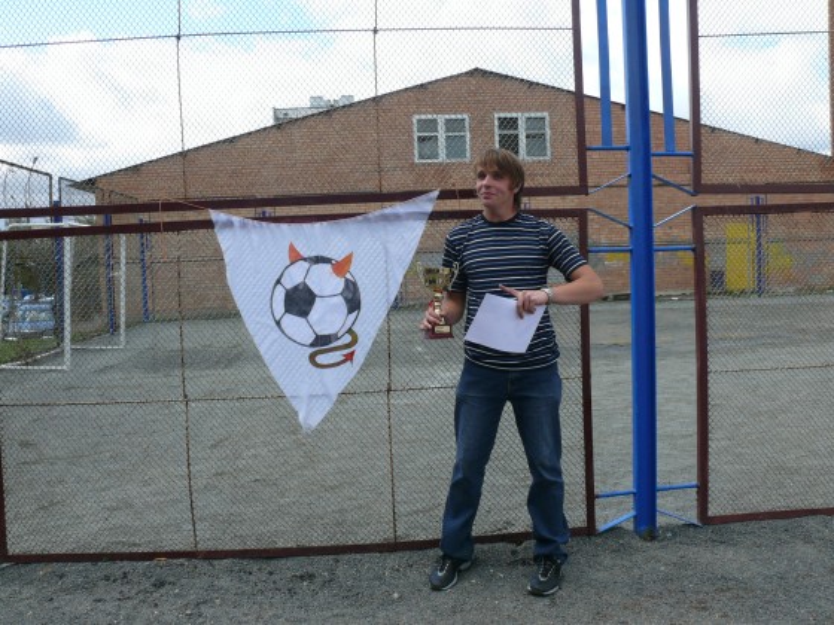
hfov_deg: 52.6
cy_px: 312
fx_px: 843
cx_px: 417
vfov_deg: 40.7
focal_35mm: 35
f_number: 5.6
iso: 100
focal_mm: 7.4
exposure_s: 1/250
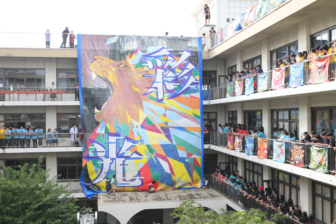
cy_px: 112
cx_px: 168
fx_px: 392
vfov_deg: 31.9
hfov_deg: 46.4
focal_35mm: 42
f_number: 5.6
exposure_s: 1/250
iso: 320
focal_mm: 28
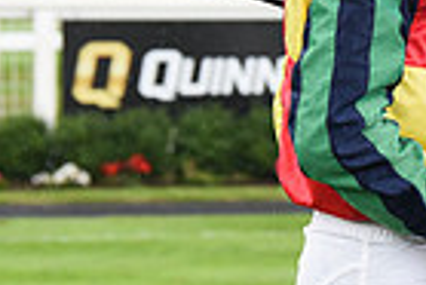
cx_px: 834
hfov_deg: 4.8
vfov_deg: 3.2
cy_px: 158
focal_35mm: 425
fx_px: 5034
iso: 1250
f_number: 5.6
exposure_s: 1/800
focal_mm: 102
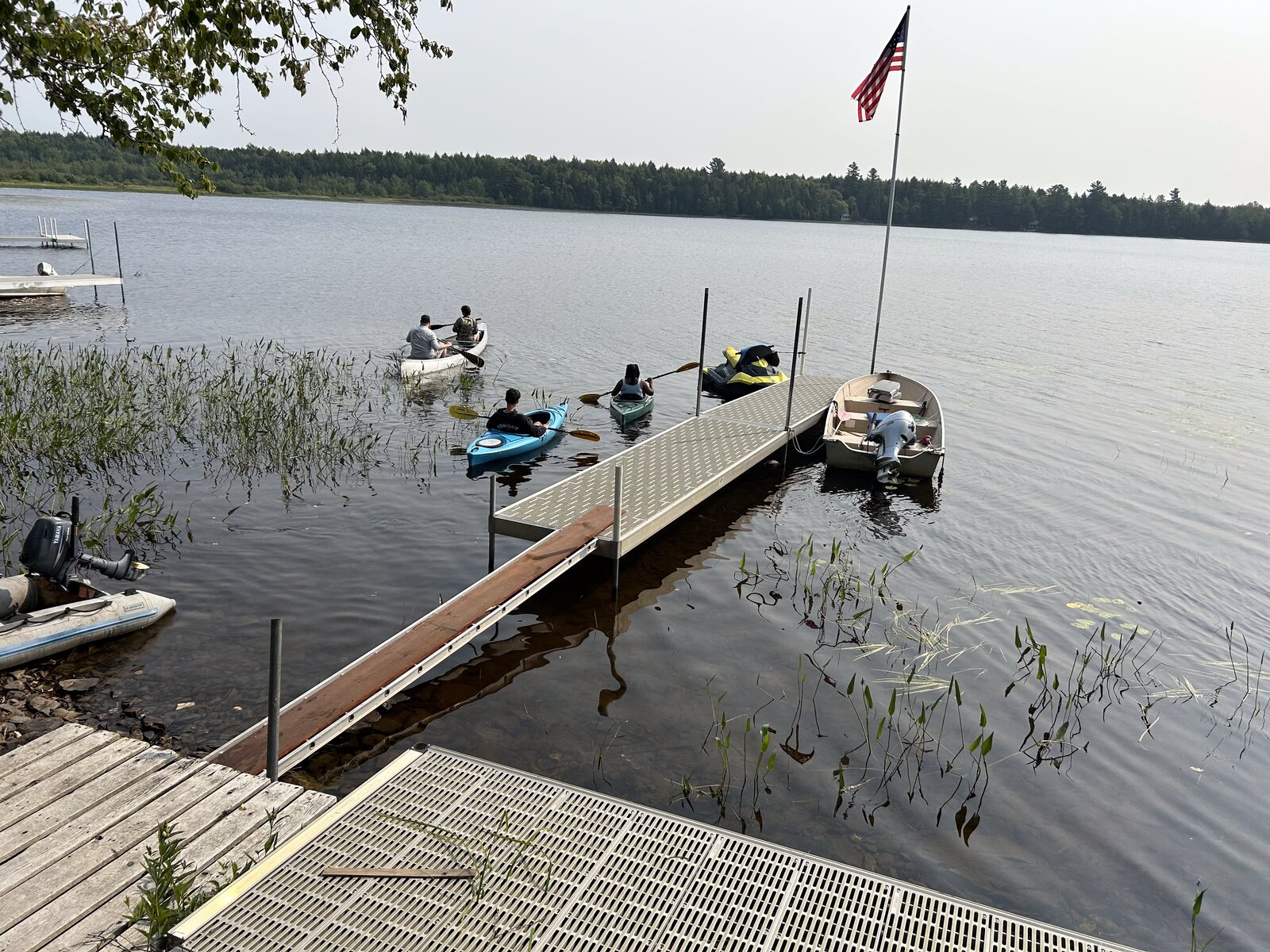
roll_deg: -2.3
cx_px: 635
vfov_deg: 53.1
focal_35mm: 26
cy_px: 476
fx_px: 954
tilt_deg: -15.0
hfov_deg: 67.3
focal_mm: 5.7
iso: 50
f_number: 1.5
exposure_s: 1/5076
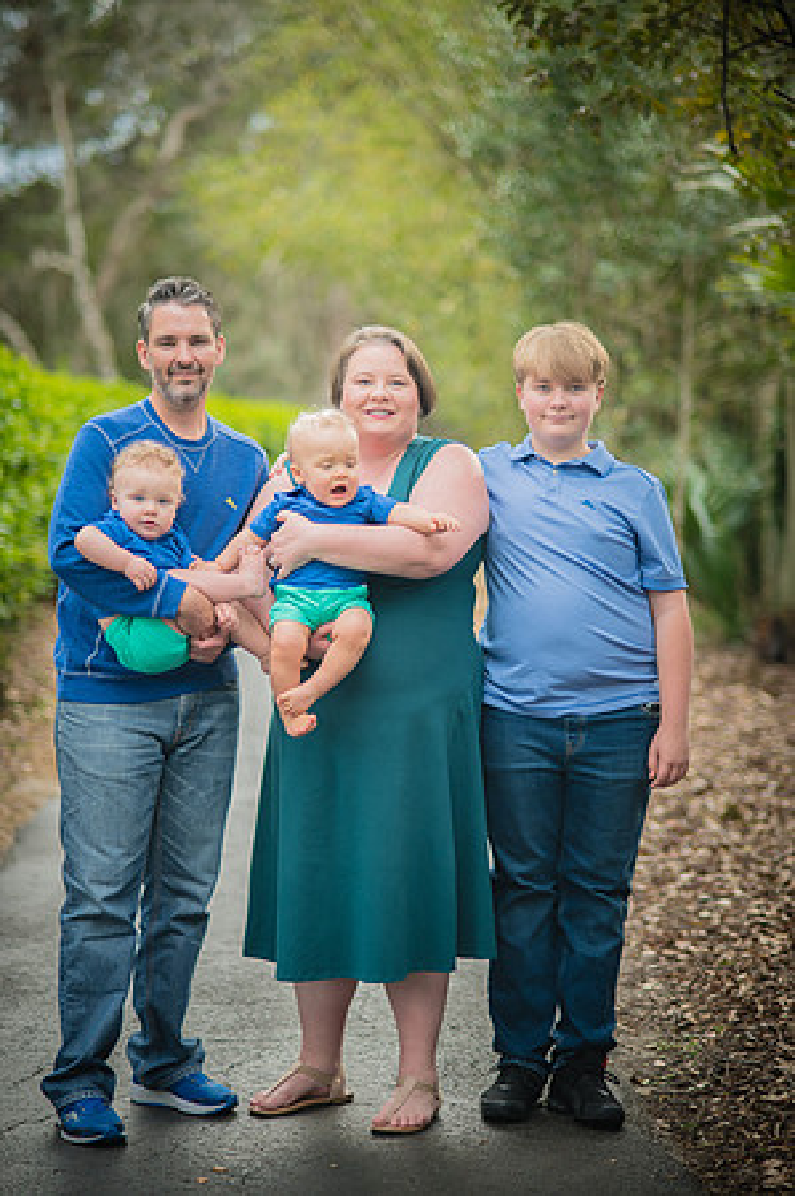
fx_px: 2822
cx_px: 398
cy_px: 598
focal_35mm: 85
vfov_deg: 23.9
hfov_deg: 16.0
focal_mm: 85
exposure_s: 1/250
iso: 160
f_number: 2
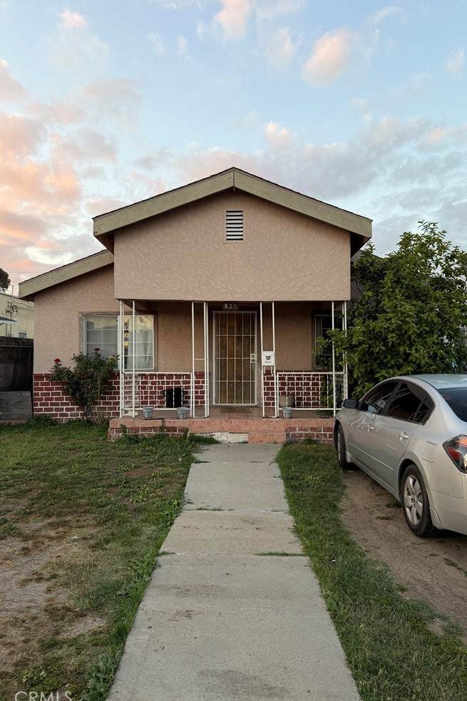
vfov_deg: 69.4
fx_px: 506
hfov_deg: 49.5
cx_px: 251
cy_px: 343
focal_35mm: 26
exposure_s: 1/122
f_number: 1.78
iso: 50
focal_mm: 6.76
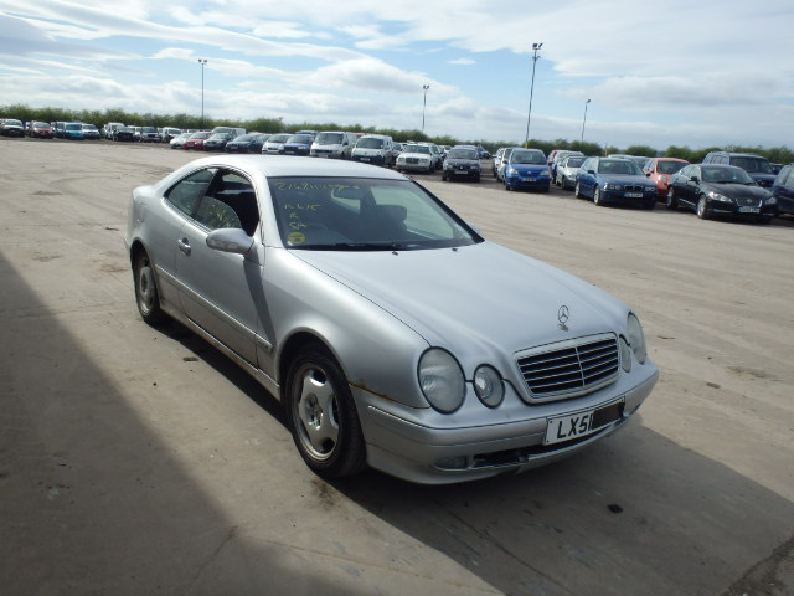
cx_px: 397
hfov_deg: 63.4
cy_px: 298
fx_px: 642
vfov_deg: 49.7
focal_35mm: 28
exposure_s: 1/160
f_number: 11
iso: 125
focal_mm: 5
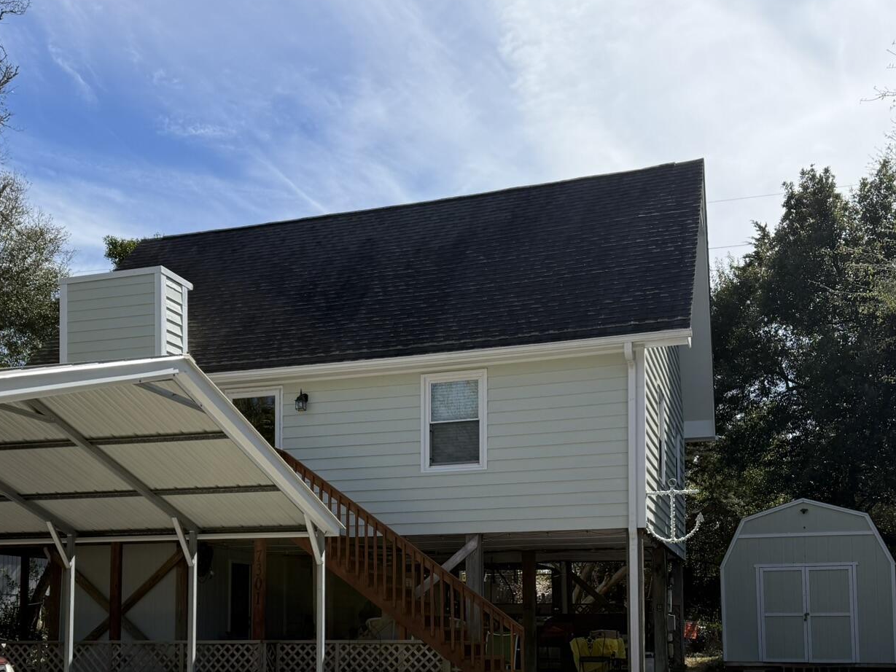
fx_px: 1035
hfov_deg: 46.7
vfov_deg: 34.7
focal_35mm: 40
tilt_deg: +2.6
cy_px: 550
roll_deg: -0.7
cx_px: 389
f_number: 1.78
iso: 100
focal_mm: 6.76
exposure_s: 1/4975
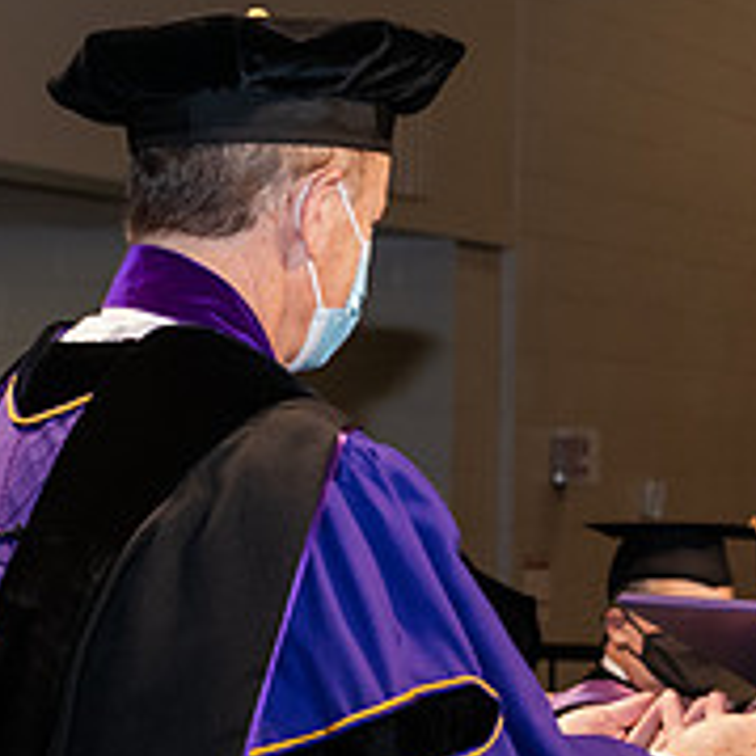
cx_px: 828
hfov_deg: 10.1
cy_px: 551
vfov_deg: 10.2
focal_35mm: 171
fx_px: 4225
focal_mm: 62
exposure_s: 1/200
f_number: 6.3
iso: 1600
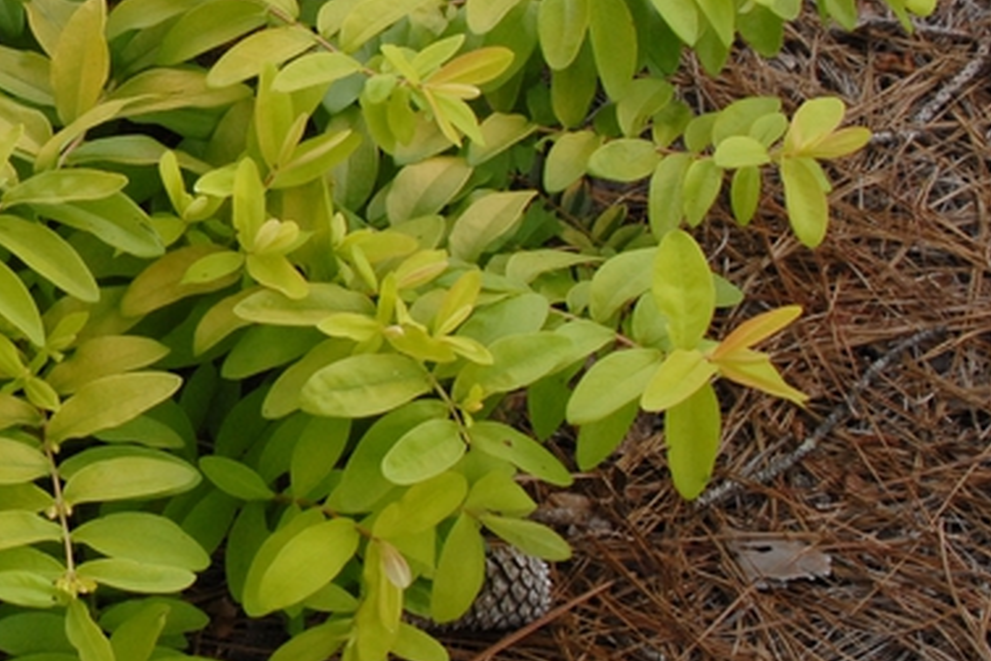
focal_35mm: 122
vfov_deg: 11.2
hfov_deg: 16.0
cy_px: 106
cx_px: -275
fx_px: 3358
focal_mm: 30
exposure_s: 1/250
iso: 400
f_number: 8
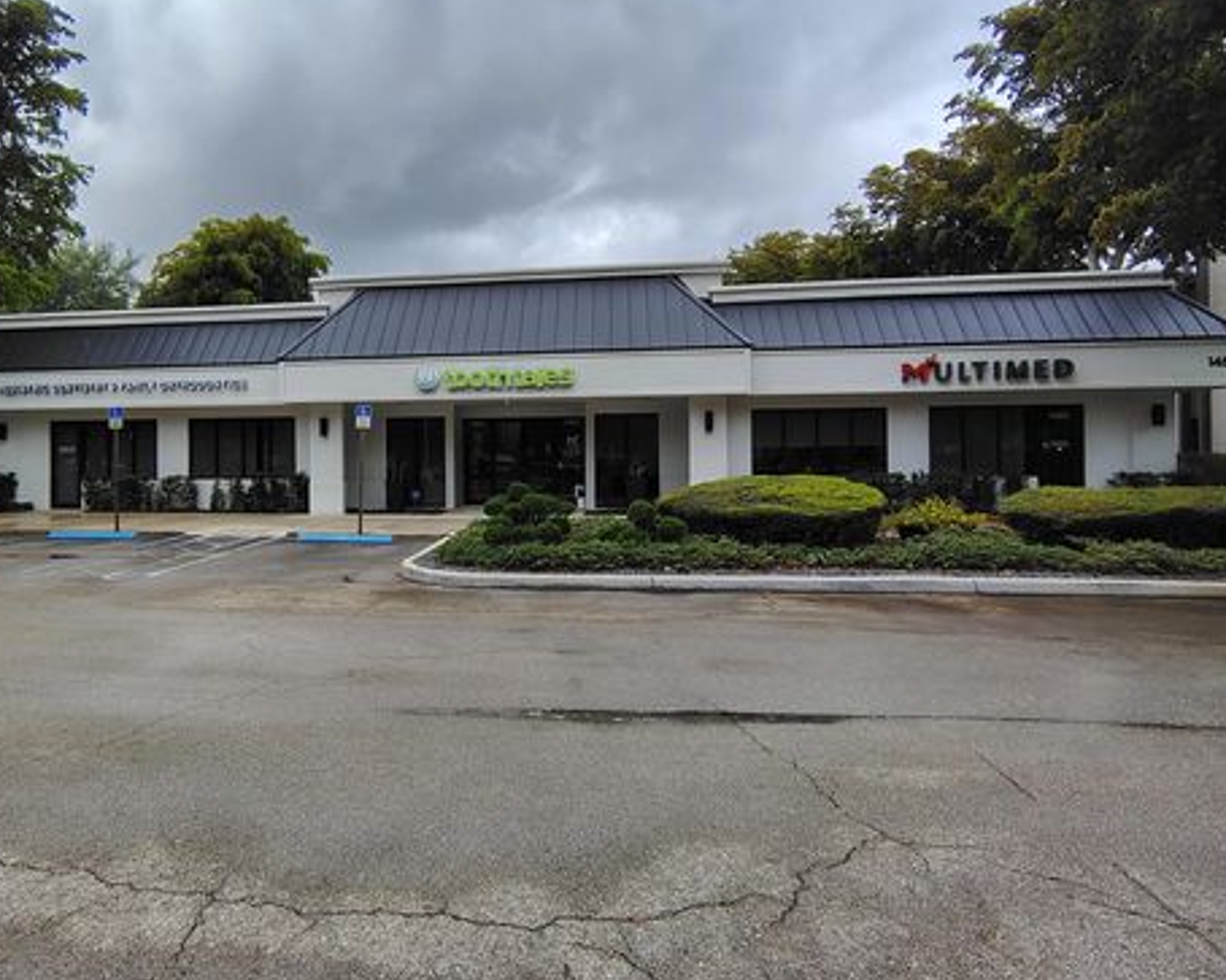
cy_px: 440
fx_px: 798
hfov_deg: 74.1
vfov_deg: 63.0
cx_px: 478
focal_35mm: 22
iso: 100
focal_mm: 2.13
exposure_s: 1/607
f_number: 2.2
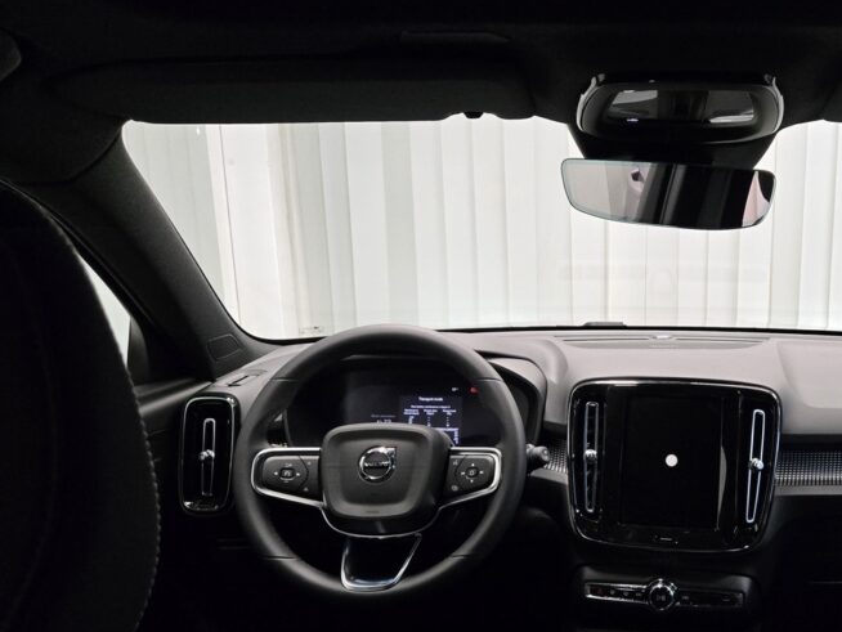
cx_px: 649
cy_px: 387
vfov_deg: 39.5
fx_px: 876
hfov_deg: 49.0
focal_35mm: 36
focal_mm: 5.4
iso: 320
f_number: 1.8
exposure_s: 1/100
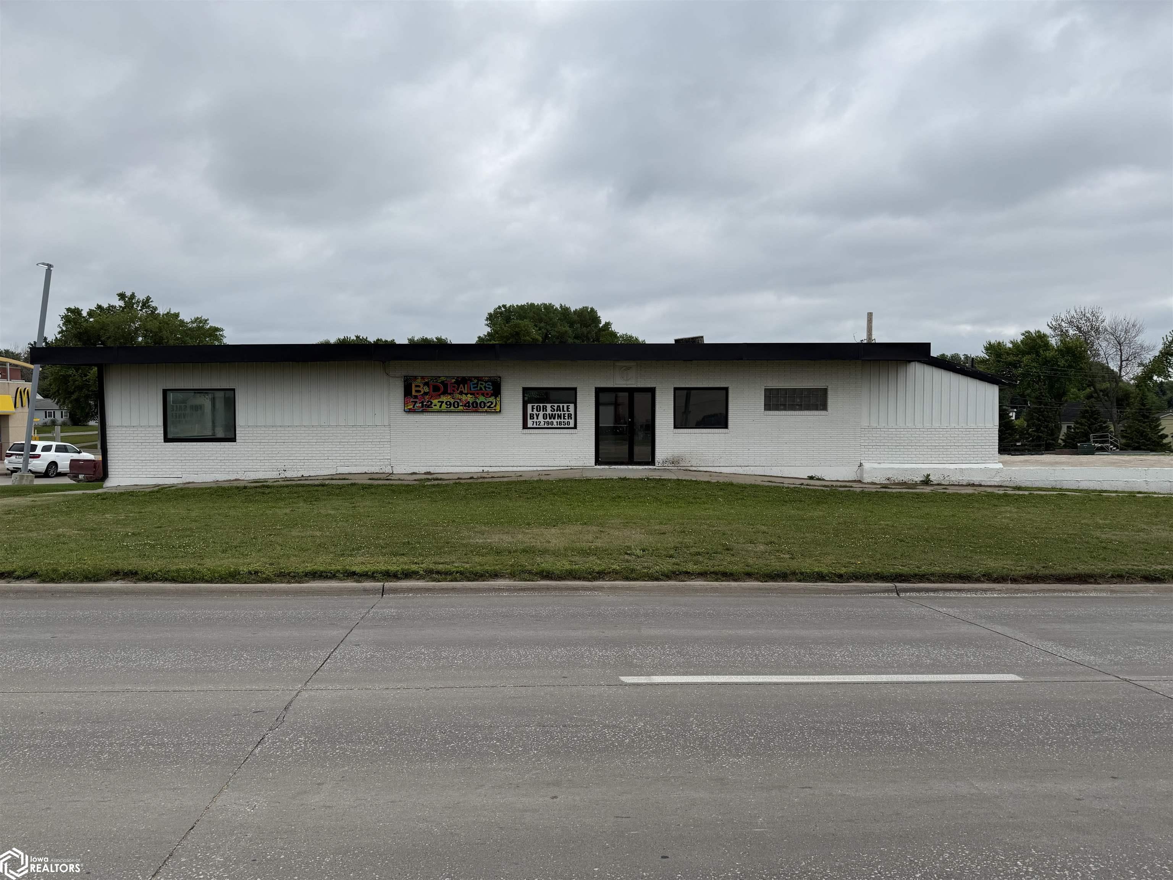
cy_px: 440
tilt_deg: -1.3
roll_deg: +0.5
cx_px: 586
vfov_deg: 56.8
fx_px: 813
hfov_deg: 71.6
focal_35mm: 24
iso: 80
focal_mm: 6.76
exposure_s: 1/6173
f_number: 1.78
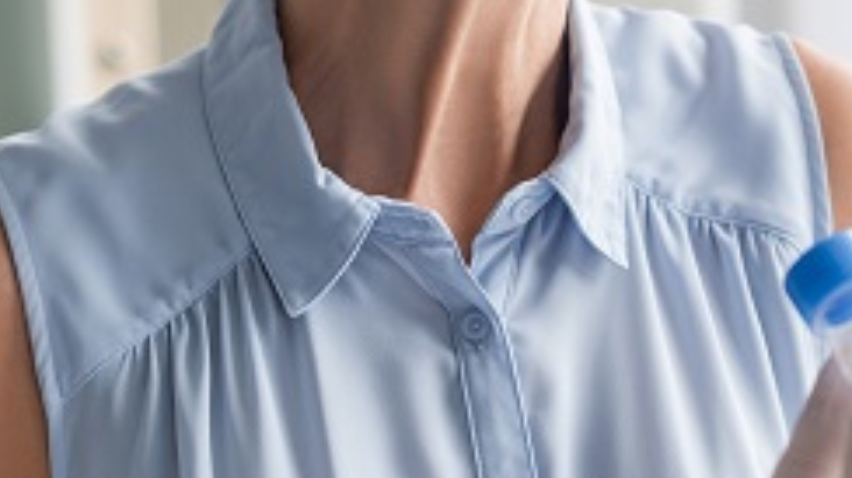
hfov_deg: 13.7
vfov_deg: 7.9
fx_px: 3455
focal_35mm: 153
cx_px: 1009
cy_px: -37
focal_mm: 50
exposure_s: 1/200
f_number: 2.8
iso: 250
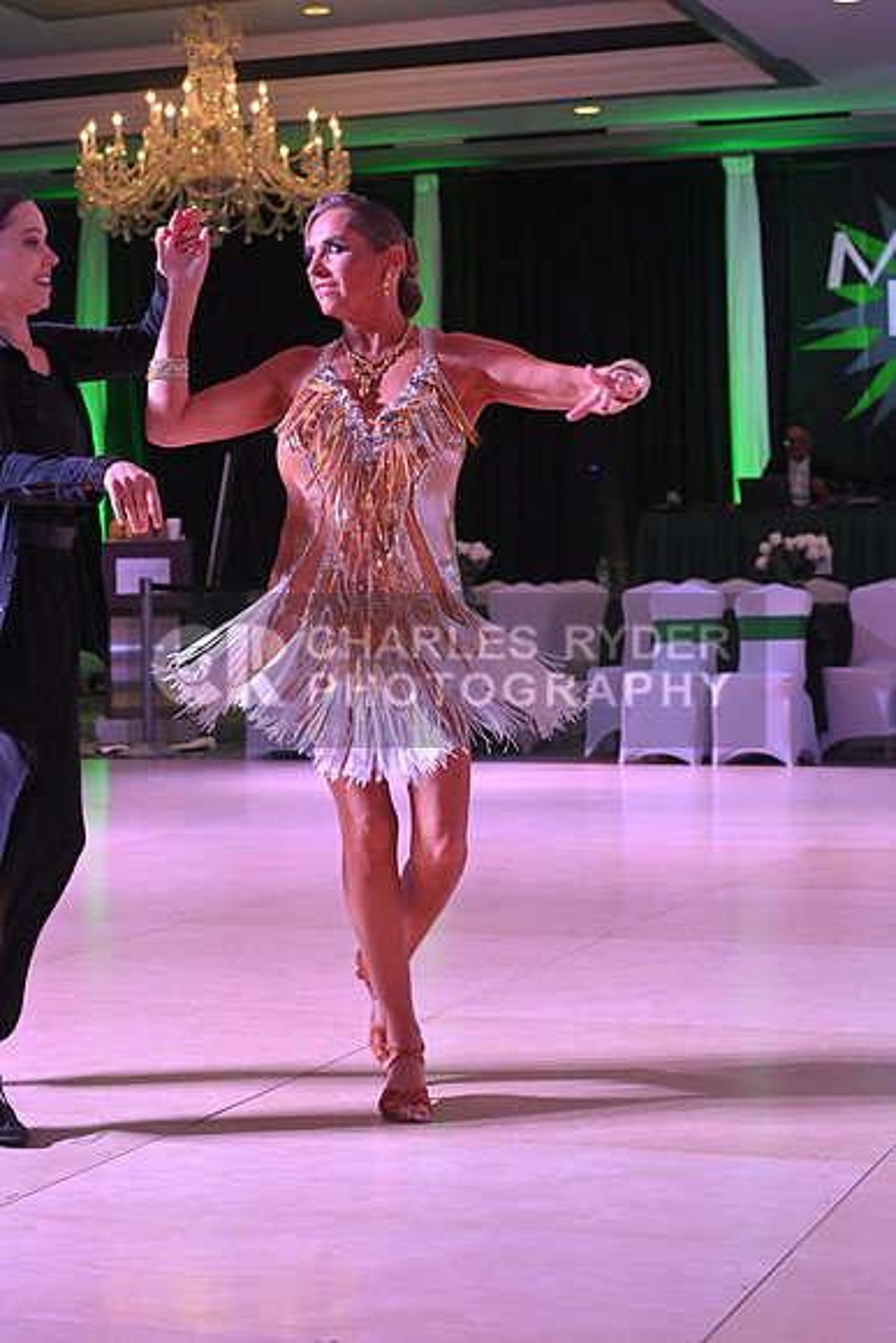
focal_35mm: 70
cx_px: 448
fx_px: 2612
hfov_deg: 19.5
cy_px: 672
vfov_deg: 28.8
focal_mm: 70
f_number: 7.1
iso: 5000
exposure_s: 1/400
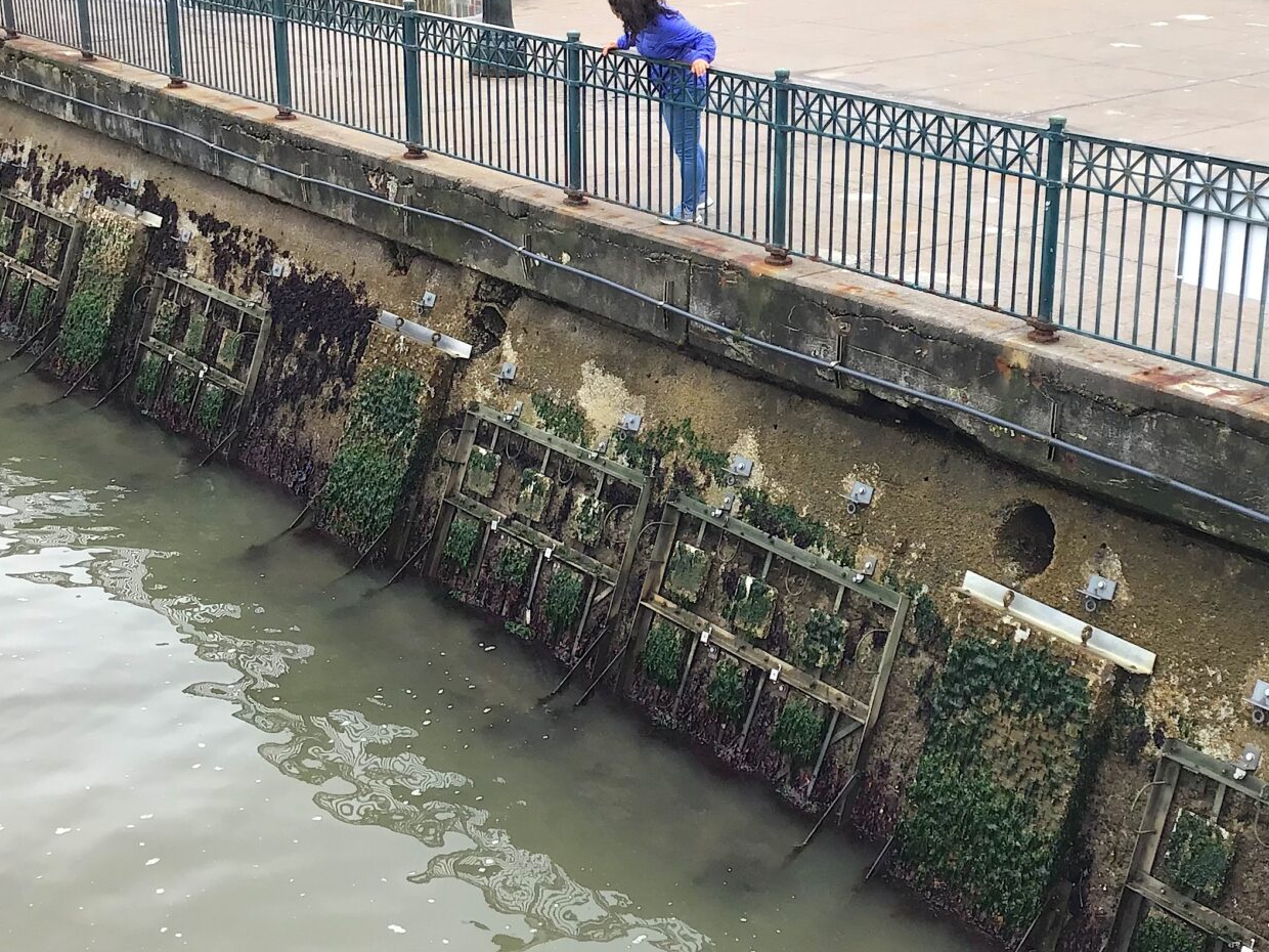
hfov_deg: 39.2
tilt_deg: -18.8
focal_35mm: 48
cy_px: 346
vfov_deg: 30.1
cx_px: 852
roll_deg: -2.7
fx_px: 1760
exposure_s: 1/203
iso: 25
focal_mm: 3.3
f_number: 2.4
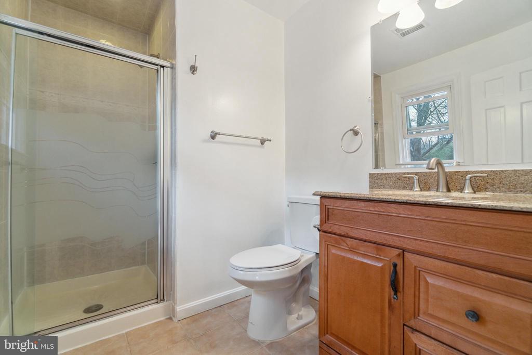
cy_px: 178
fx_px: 222
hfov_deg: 100.4
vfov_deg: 77.3
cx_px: 266
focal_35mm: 15
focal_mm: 10
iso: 100
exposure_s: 1/20
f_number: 4
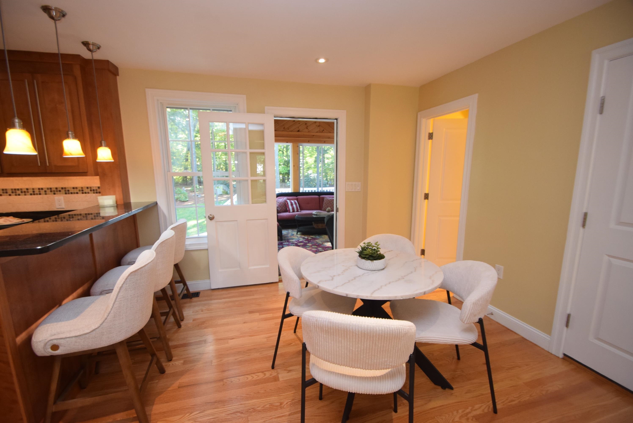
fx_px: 264
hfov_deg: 100.3
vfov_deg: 77.4
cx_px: 316
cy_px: 212
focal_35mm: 15
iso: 1100
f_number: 3.5
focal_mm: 10
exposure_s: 1/60
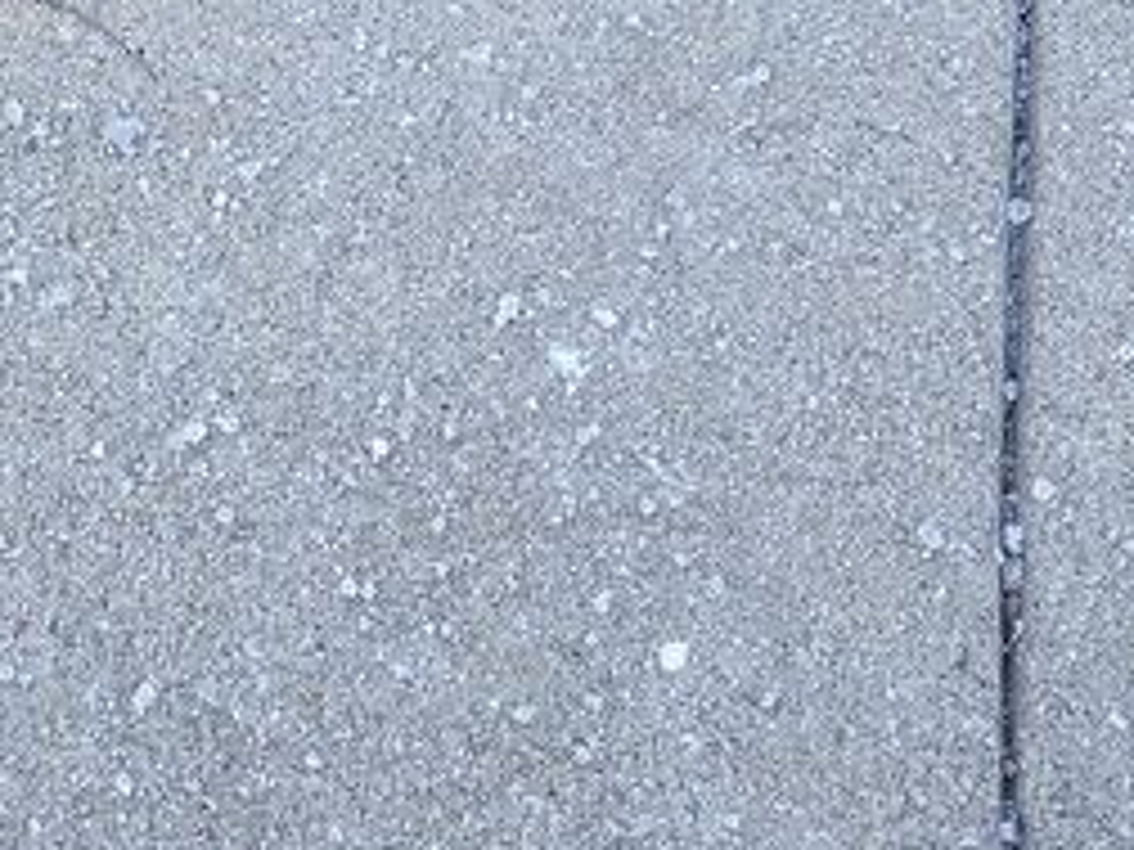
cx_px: -32
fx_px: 2391
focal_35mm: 73
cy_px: -342
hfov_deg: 25.2
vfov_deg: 18.4
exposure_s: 1/120
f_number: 1.8
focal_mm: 5.56
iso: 101
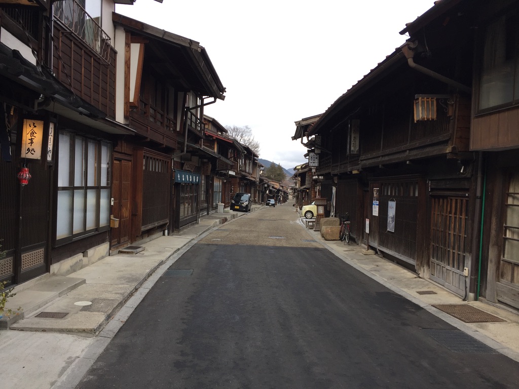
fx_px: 435
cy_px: 194
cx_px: 260
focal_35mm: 29
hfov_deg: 61.7
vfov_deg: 48.2
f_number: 2.2
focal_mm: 4.15
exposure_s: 1/126
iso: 32
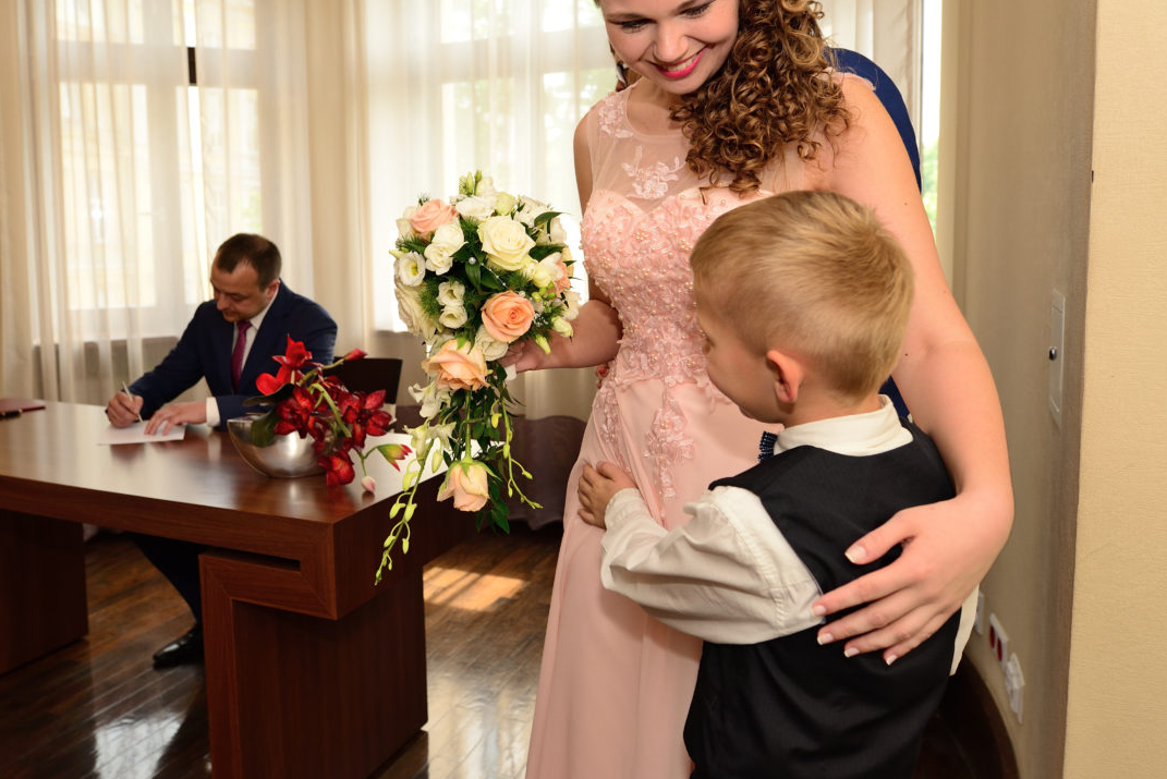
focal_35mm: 28
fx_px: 908
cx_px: 455
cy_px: 315
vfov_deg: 46.2
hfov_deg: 64.7
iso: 160
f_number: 3.5
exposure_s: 1/125
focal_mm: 20
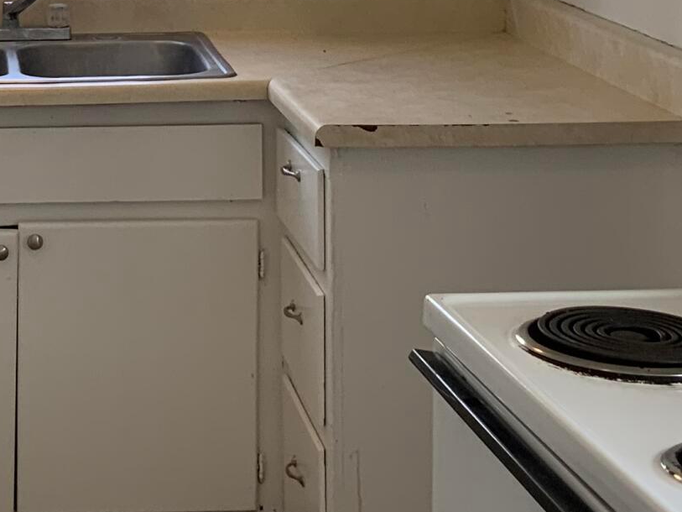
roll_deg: -1.2
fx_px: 2108
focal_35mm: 107
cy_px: -102
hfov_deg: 18.1
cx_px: 80
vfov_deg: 13.5
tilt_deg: -1.5
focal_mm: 3
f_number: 1.8
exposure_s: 1/120
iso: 25
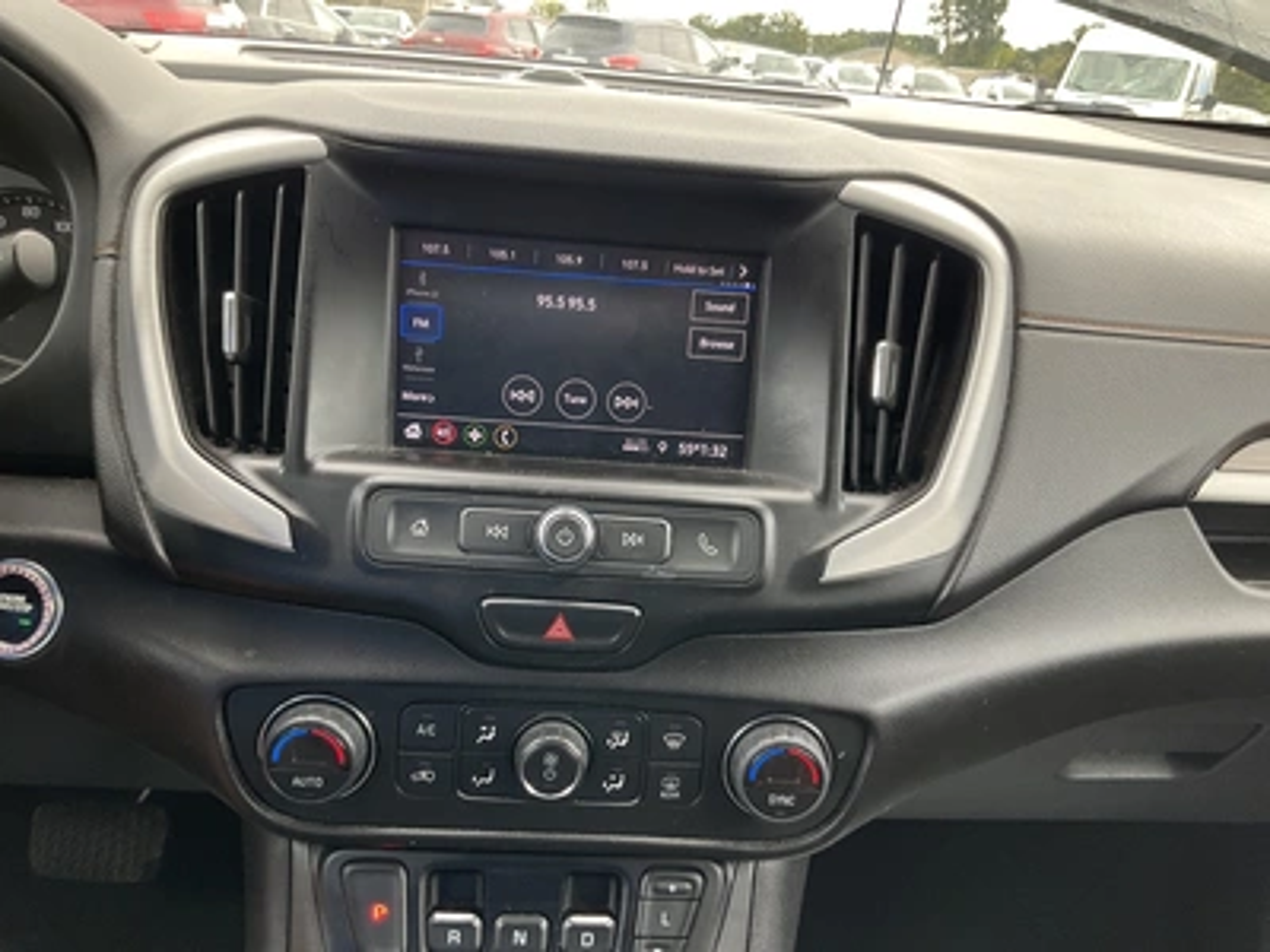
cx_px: 635
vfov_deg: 48.2
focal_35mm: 29
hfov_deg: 61.7
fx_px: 1064
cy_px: 476
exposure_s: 1/122
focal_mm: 3
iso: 40
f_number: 1.8
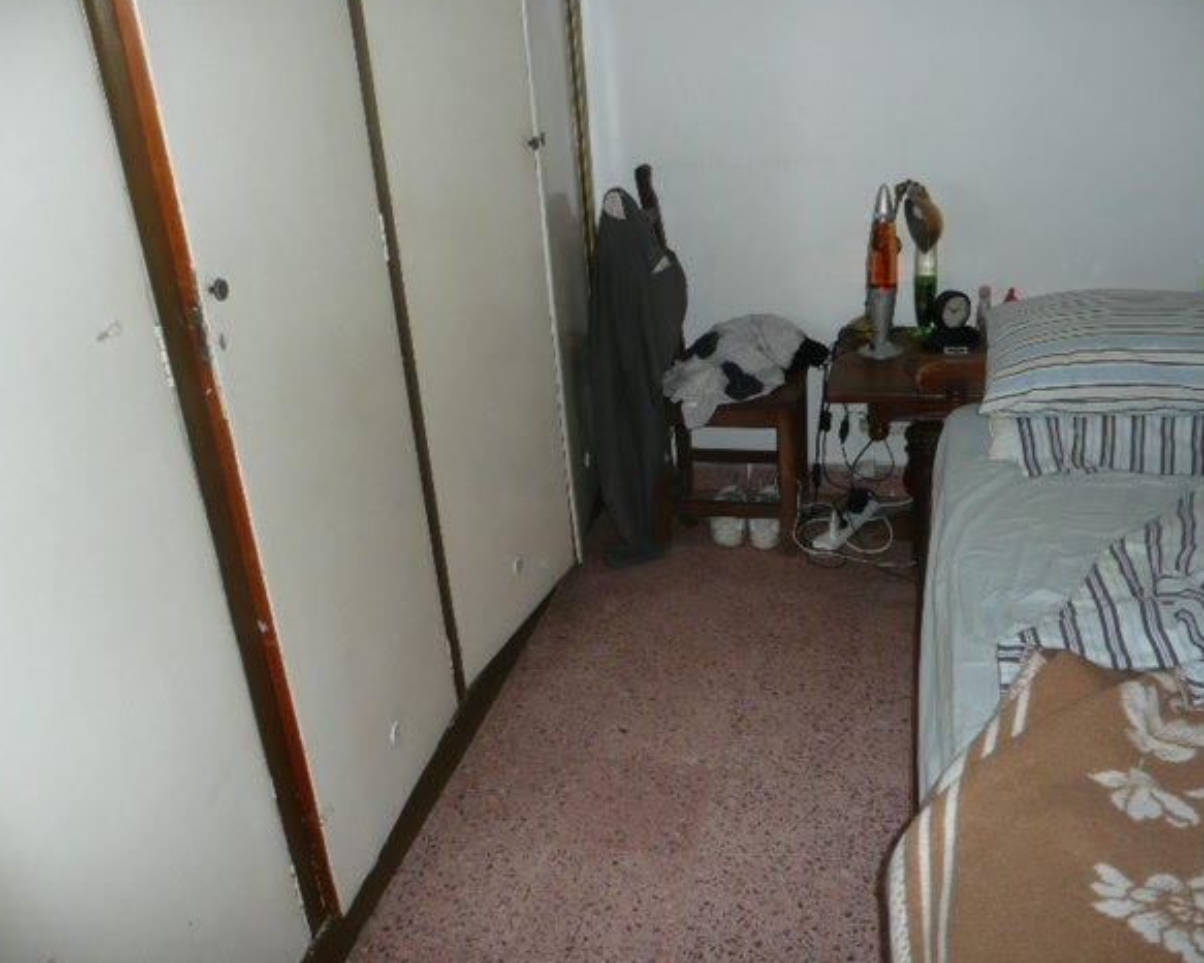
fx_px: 1069
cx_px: 632
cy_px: 469
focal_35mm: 30
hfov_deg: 58.8
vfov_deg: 48.5
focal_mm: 4.6
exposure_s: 1/30
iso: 125
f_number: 3.3
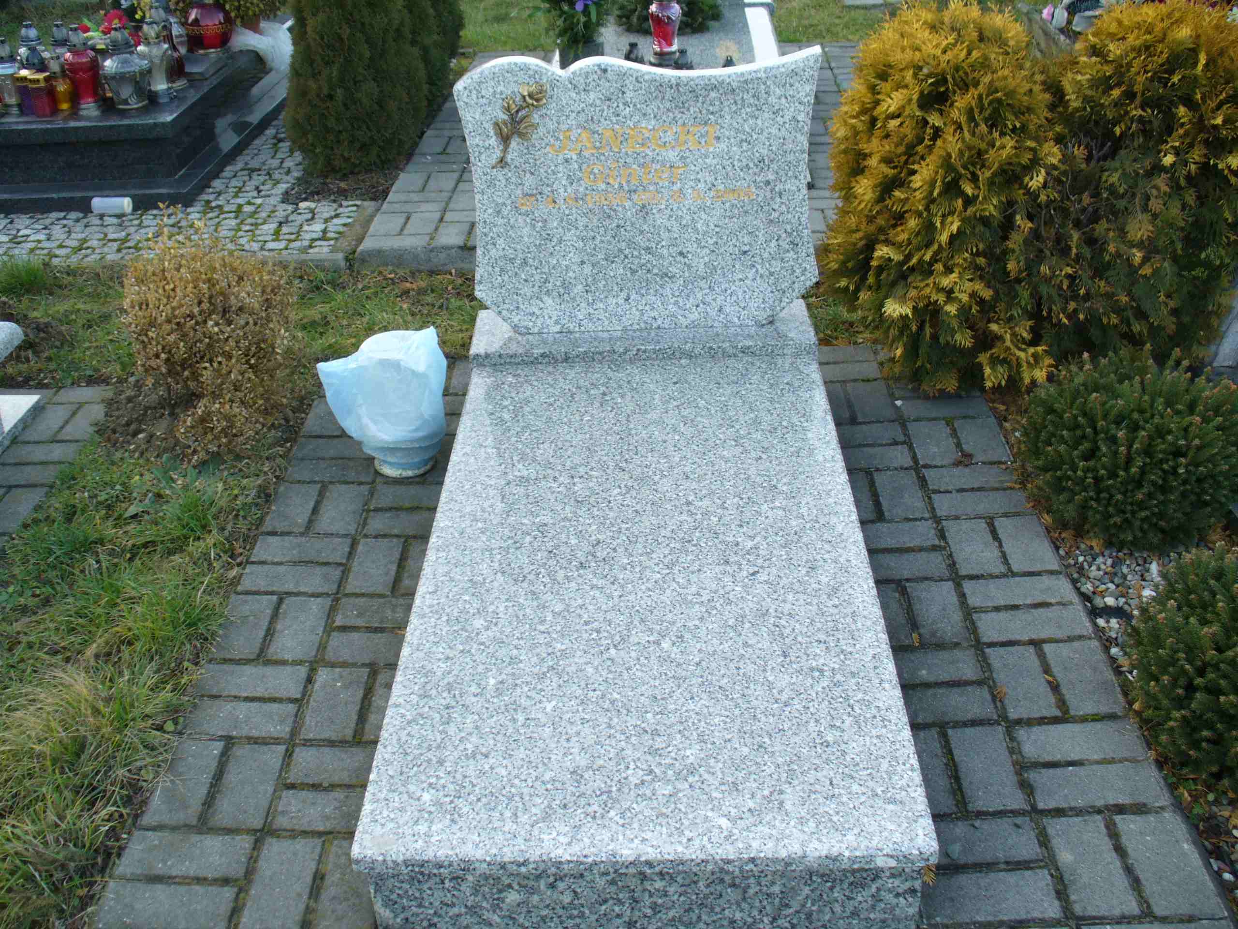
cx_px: 619
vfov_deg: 38.7
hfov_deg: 50.1
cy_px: 464
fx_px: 1323
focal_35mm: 37
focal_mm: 6.1
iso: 80
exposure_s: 1/60
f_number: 2.8
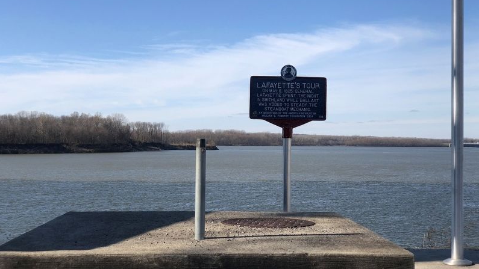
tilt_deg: +2.1
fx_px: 724
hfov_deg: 36.6
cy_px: 114
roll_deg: -0.5
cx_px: 239
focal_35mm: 57
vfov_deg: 21.1
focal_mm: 6
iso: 16
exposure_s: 1/1312
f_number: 2.4
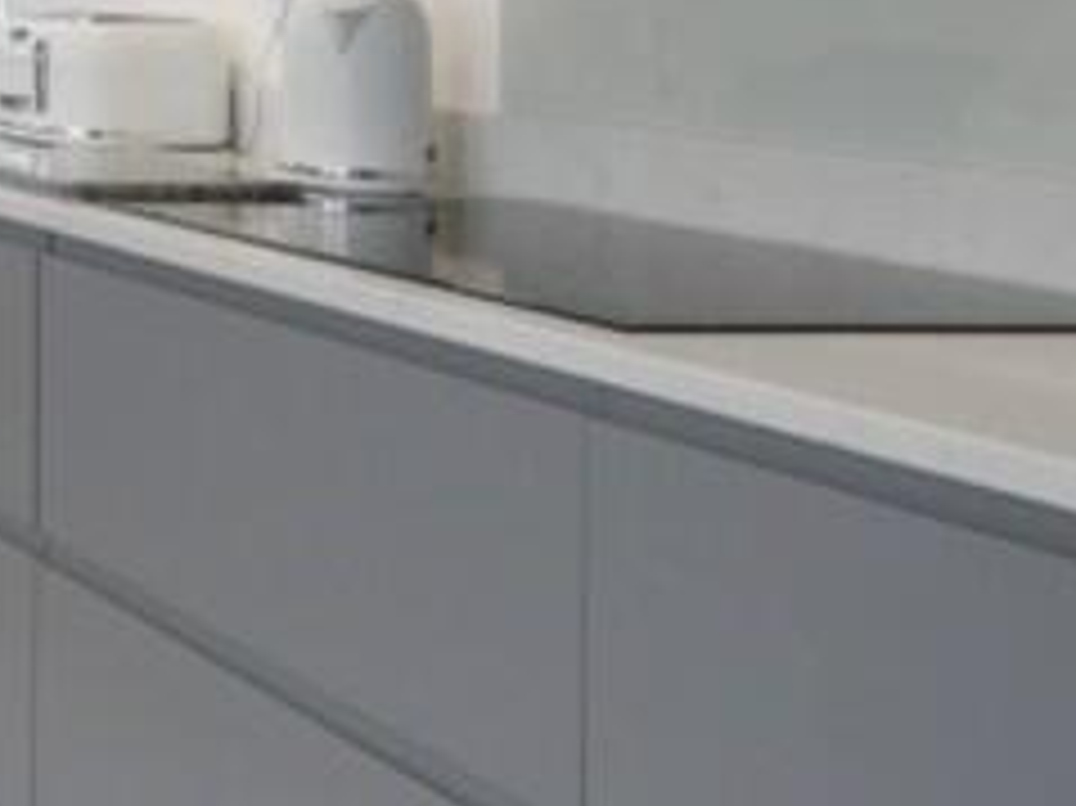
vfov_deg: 22.9
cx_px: -936
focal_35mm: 60
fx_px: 1864
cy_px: -88
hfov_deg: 20.5
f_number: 4
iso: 200
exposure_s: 1/60
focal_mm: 7
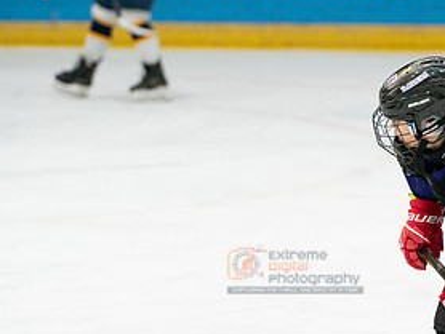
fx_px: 5250
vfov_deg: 3.6
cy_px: 271
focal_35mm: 408
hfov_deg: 4.9
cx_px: 307
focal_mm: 150
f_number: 3.2
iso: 2000
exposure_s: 1/1000
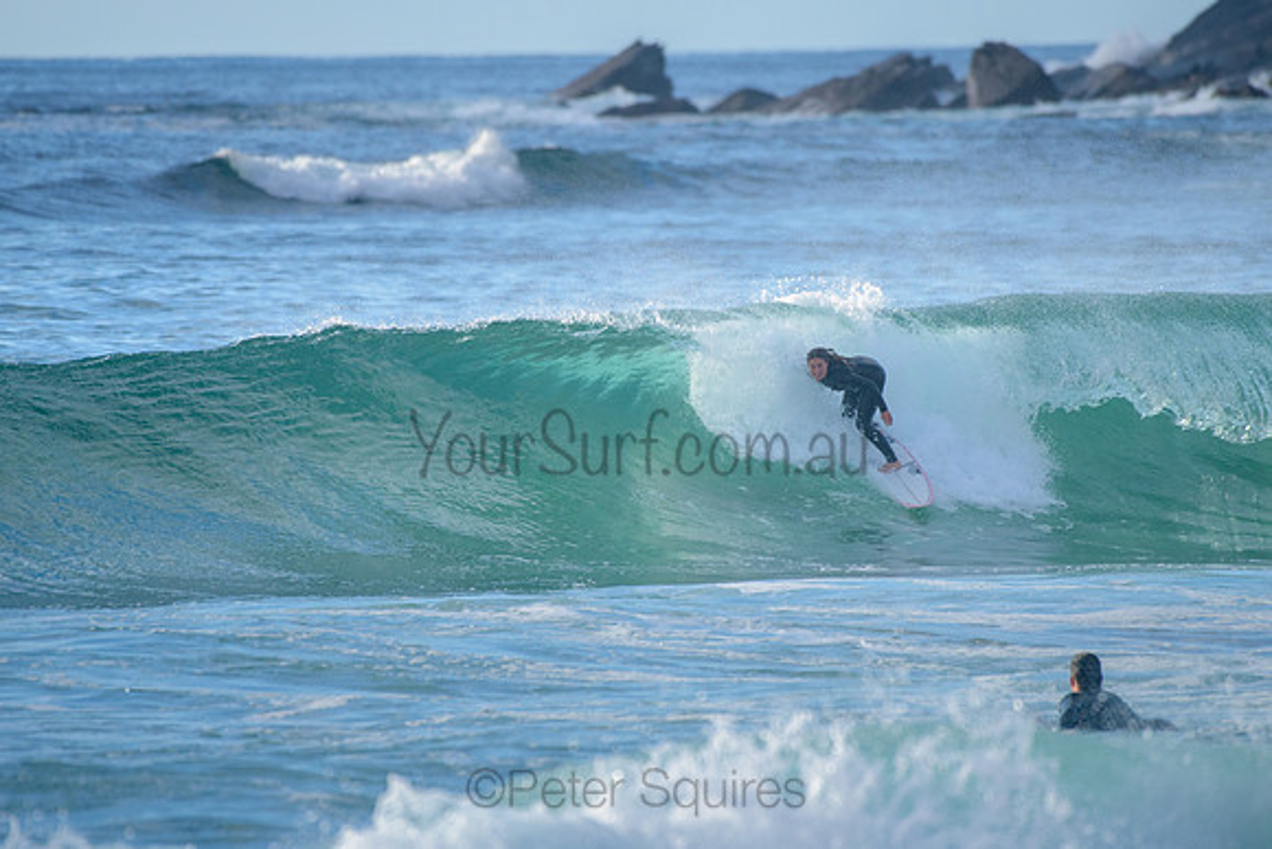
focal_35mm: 613
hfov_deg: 3.4
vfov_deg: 2.2
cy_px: 379
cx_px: 653
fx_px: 21676
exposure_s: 1/2000
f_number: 5.6
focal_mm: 500
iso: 640
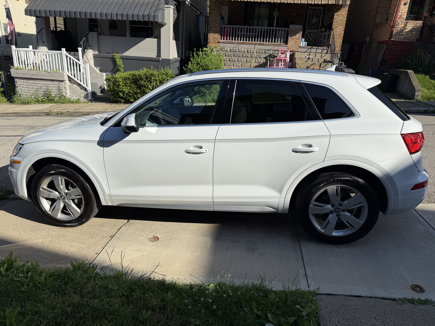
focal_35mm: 24
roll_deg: -3.4
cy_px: 163
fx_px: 302
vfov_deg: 56.8
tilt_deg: -18.5
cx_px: 218
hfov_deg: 71.6
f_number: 1.78
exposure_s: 1/4975
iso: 80
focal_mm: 6.76
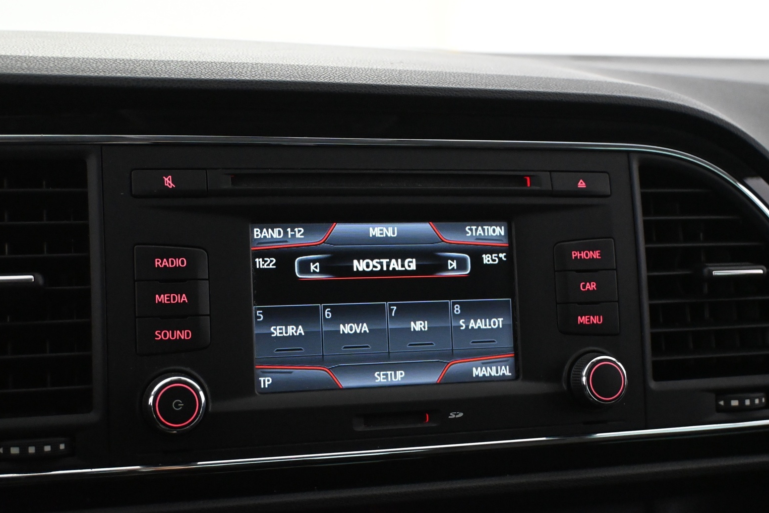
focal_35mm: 48
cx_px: 373
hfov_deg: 41.3
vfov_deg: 28.2
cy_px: 257
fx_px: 1021
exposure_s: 1/60
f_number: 4.8
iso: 6400
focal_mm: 30.5
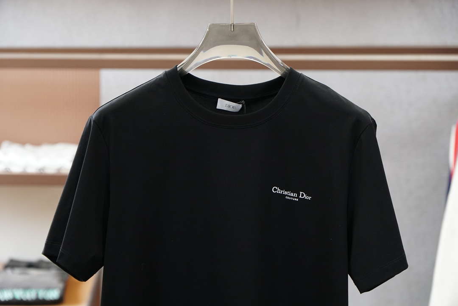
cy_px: 153
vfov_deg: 14.0
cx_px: 229
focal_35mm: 98
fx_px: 1240
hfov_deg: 20.9
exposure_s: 1/125
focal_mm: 65
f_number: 4
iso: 1000
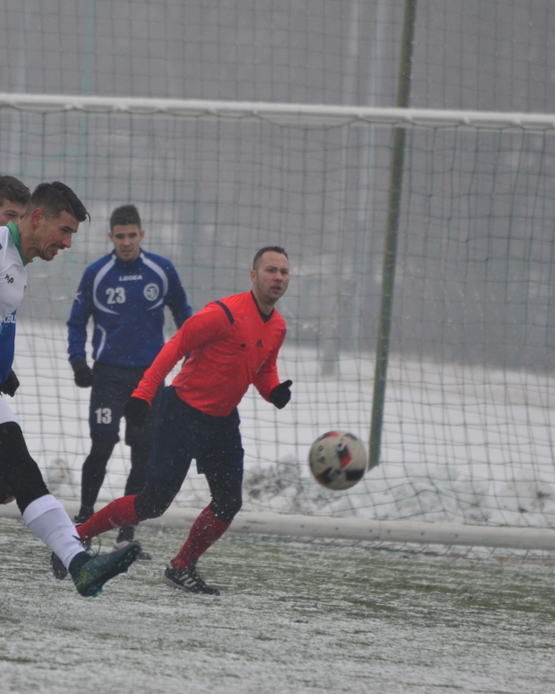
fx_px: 13105
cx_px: 159
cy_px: 347
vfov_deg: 3.0
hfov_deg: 2.4
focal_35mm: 638
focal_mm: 300
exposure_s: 1/800
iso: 400
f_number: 5.6
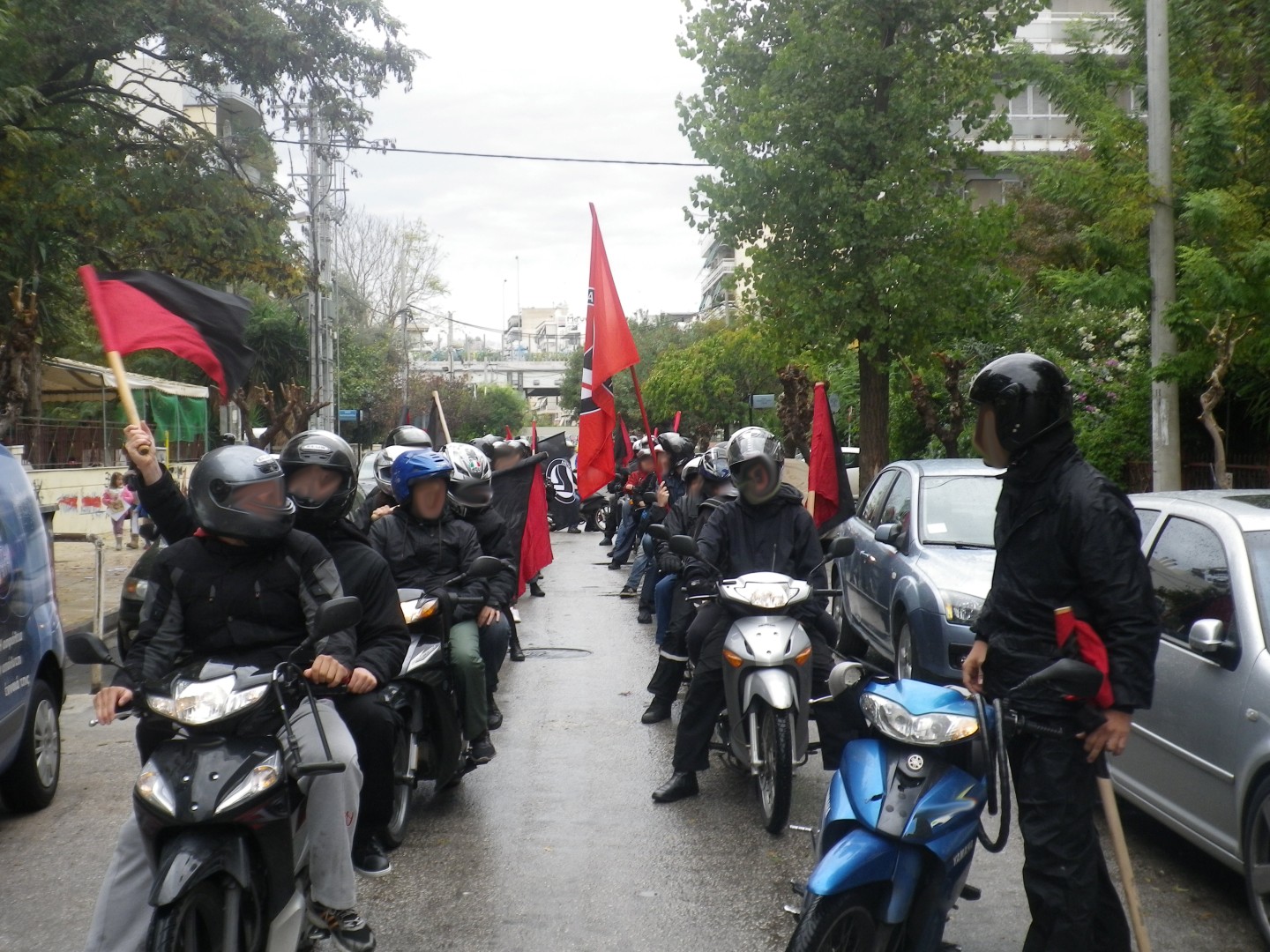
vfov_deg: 30.9
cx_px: 635
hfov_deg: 40.4
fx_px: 1724
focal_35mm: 47
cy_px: 476
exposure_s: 1/80
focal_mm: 8.46
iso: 80
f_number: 4.6
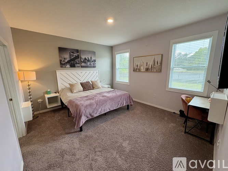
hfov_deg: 102.1
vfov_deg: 85.7
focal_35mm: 14
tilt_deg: -10.3
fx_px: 92
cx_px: 114
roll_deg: +1.3
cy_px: 86
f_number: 2.2
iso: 125
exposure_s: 1/60
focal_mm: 2.22
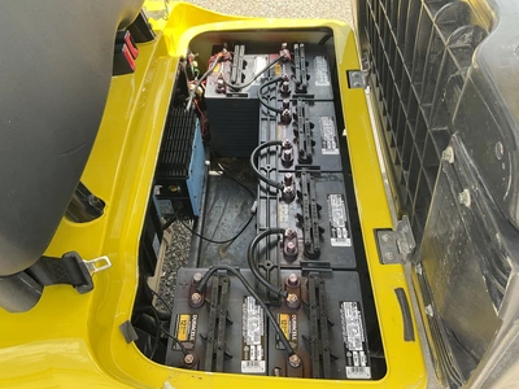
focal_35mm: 29
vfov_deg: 48.2
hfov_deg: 61.7
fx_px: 435
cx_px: 260
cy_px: 194
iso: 20
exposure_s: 1/216
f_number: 1.8
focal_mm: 3
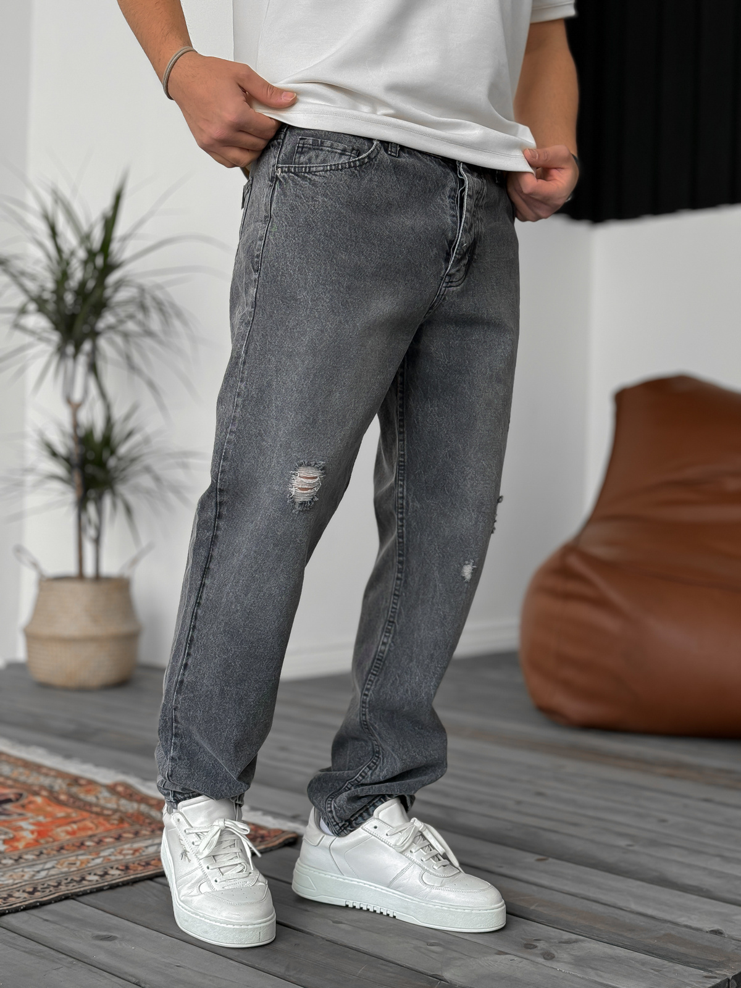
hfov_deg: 30.3
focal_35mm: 48
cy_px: 494
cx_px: 370
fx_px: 1370
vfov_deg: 39.7
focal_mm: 6.86
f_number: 1.8
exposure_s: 1/125
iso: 100
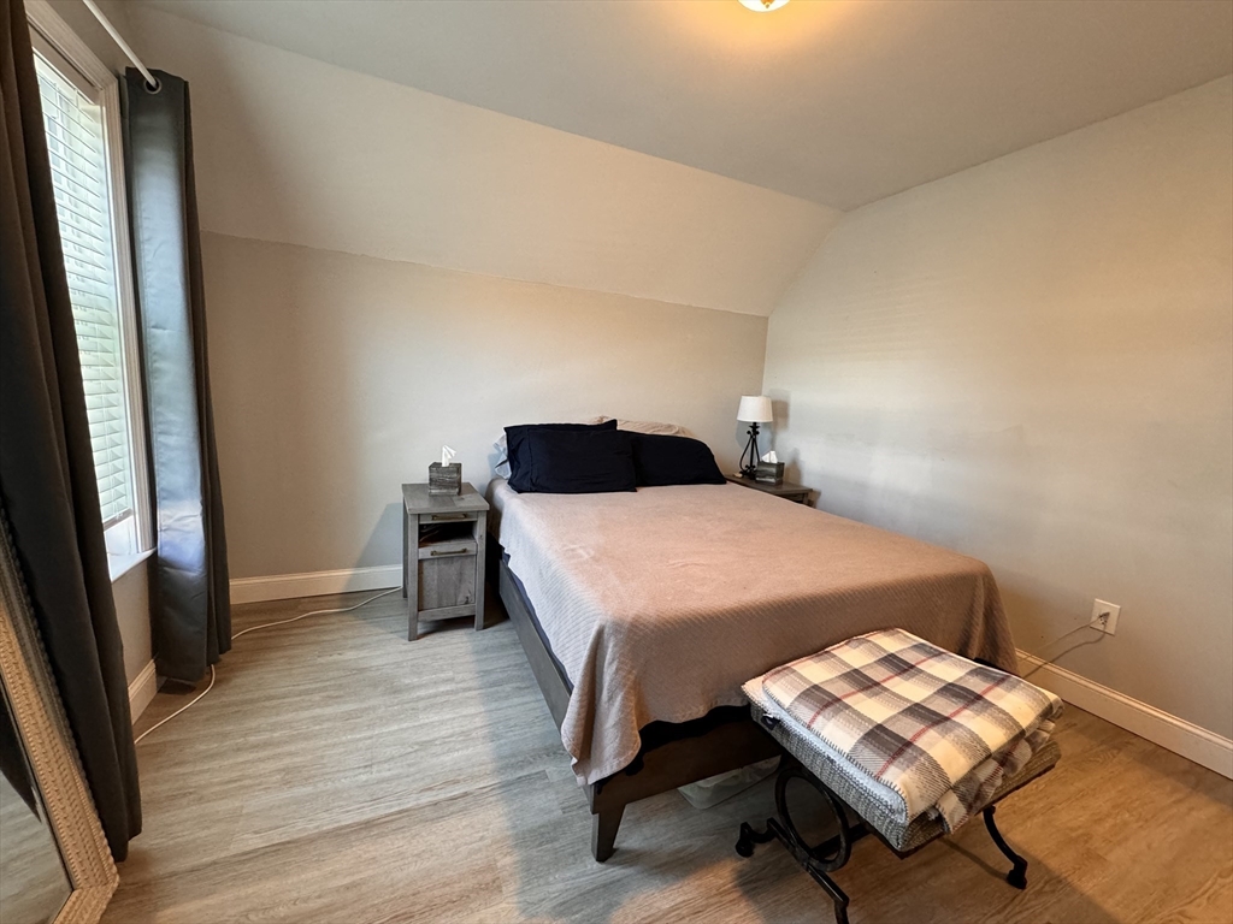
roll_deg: -3.5
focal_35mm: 14
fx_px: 499
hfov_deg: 102.1
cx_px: 616
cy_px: 462
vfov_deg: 85.7
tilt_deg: -9.0
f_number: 2.2
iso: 320
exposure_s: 1/60
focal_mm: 2.22
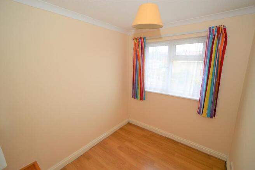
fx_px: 106
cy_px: 85
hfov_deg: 100.4
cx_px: 128
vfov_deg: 77.2
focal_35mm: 15
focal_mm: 10
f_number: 3.5
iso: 450
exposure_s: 1/60
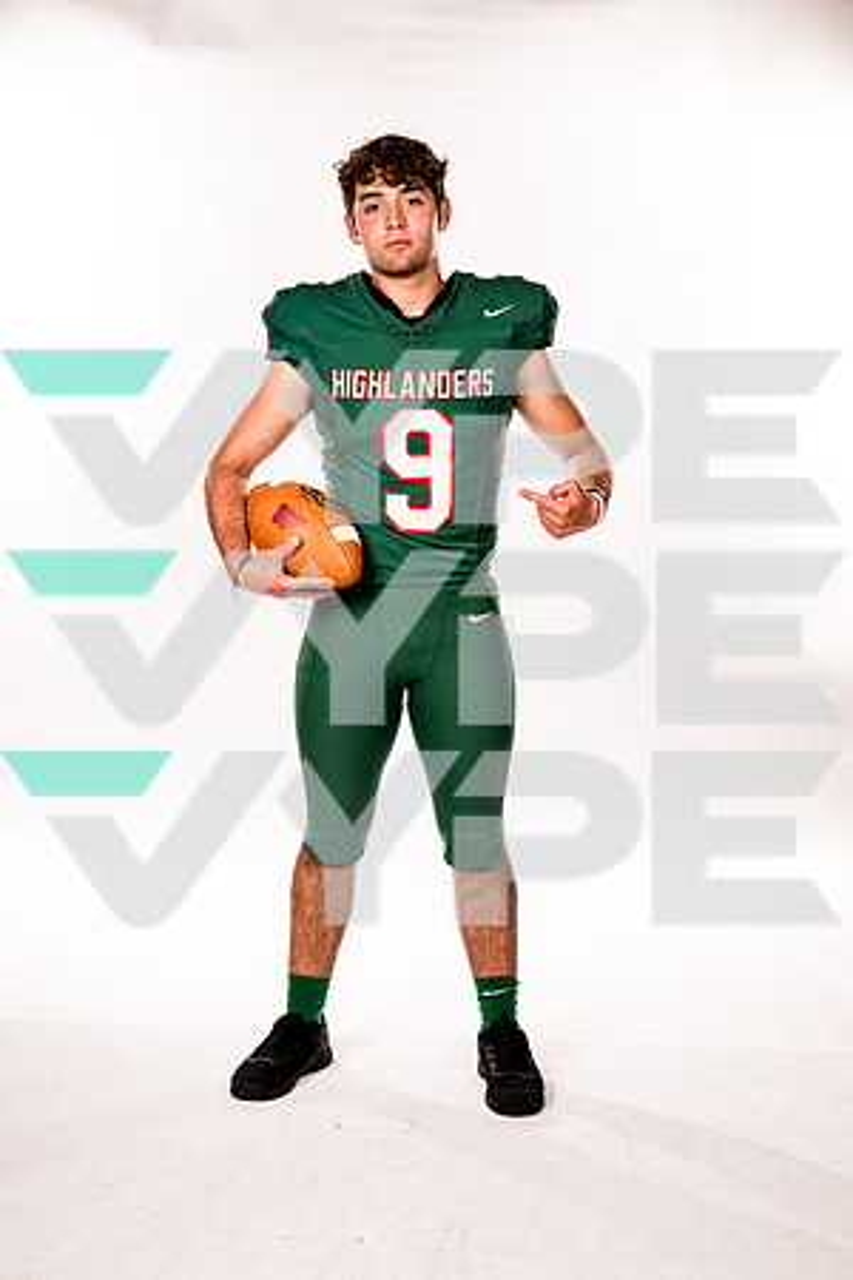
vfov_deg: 41.1
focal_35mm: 48
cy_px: 640
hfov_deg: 28.1
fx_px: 1706
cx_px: 426
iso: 800
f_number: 8
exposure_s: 1/400
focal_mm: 48
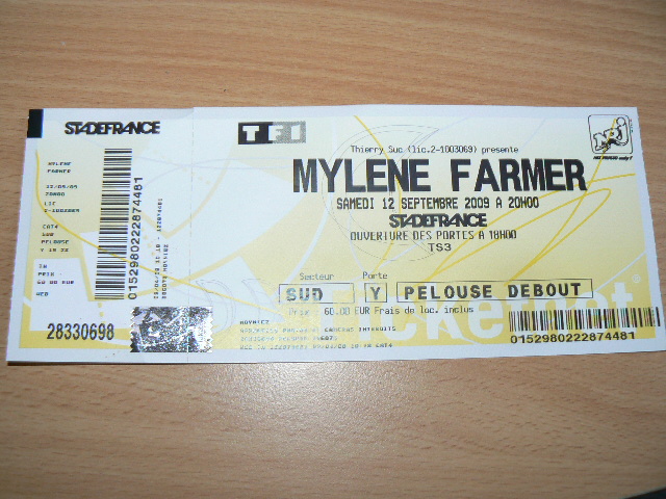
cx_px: 333
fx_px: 693
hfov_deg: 51.4
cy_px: 250
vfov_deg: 39.7
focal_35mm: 36
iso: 100
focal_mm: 6
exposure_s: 1/30
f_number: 2.8
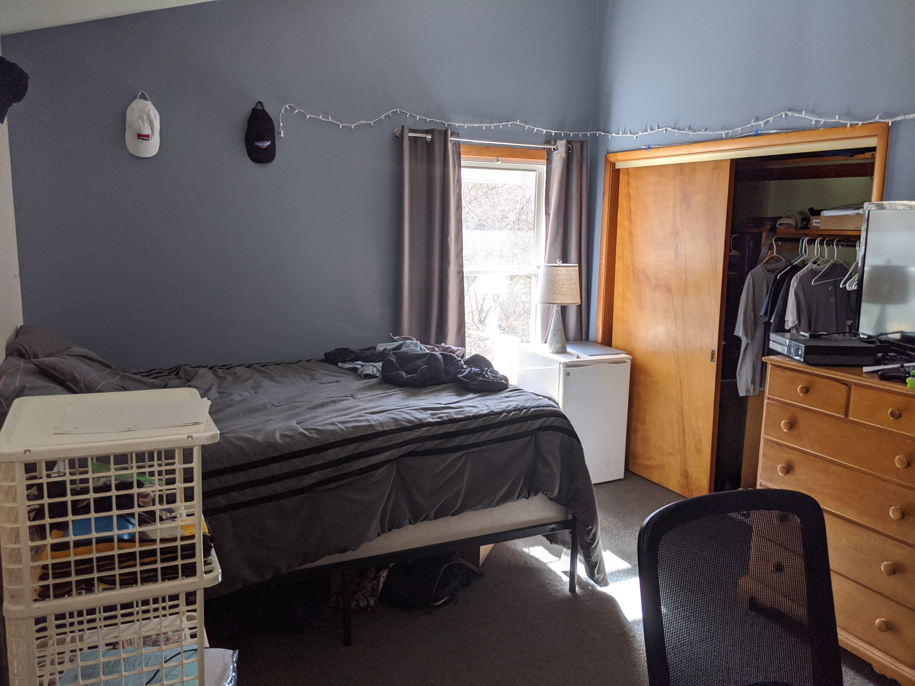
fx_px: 714
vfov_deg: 51.4
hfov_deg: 65.3
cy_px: 343
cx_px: 458
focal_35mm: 27
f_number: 1.8
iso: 90
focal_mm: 4.44
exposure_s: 1/120
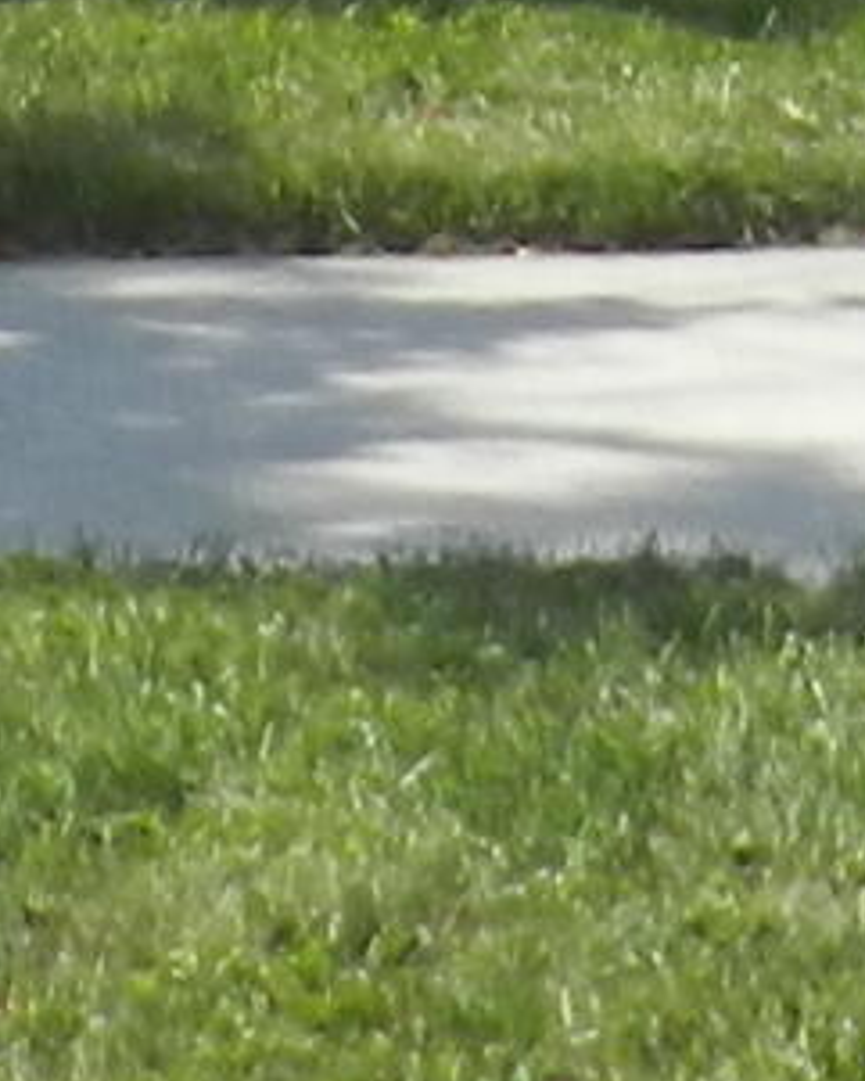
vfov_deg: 4.9
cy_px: -2622
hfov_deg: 4.1
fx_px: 11834
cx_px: -1339
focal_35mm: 370
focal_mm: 6.7
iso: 160
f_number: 4
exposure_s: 1/800
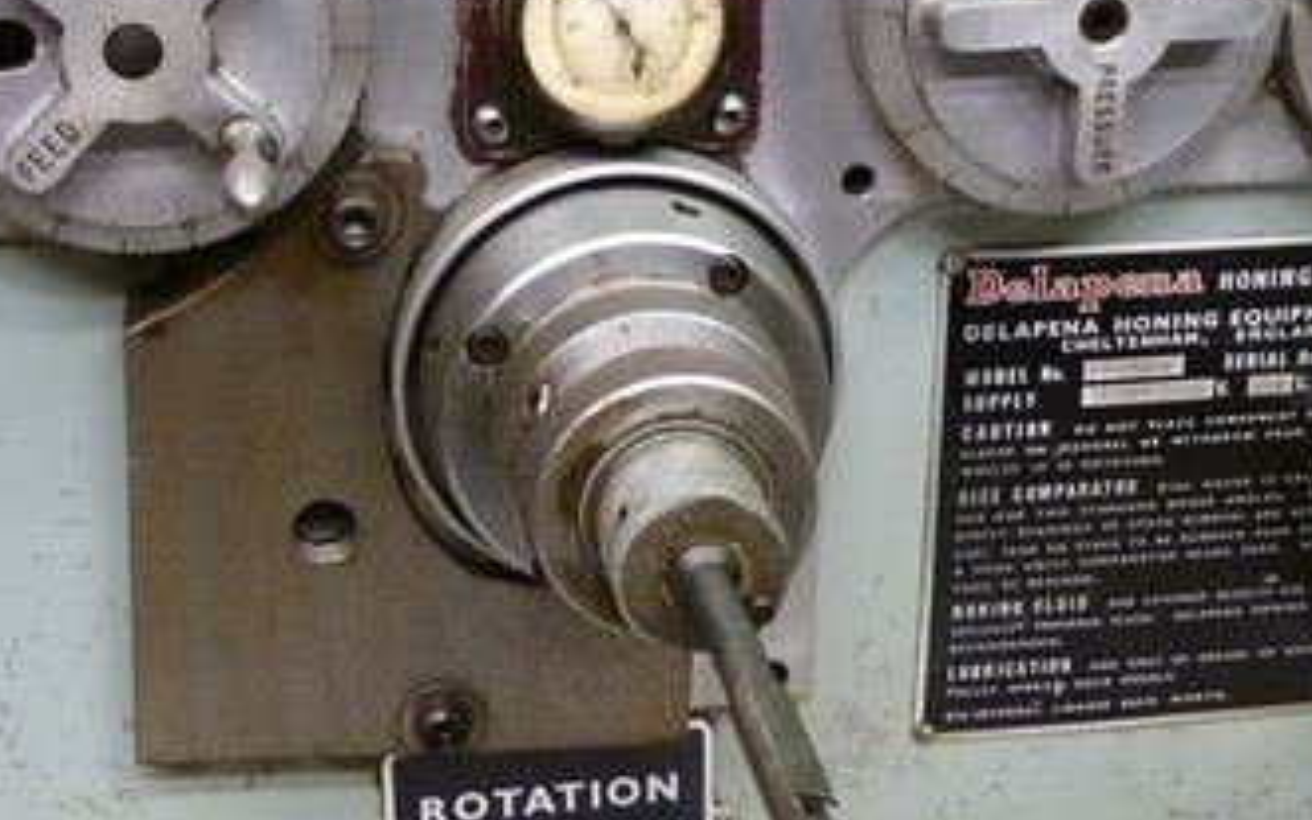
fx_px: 2289
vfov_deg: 20.3
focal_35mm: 64
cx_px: 599
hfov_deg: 32.0
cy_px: 305
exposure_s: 1/25
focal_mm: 4.1
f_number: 3.3
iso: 400
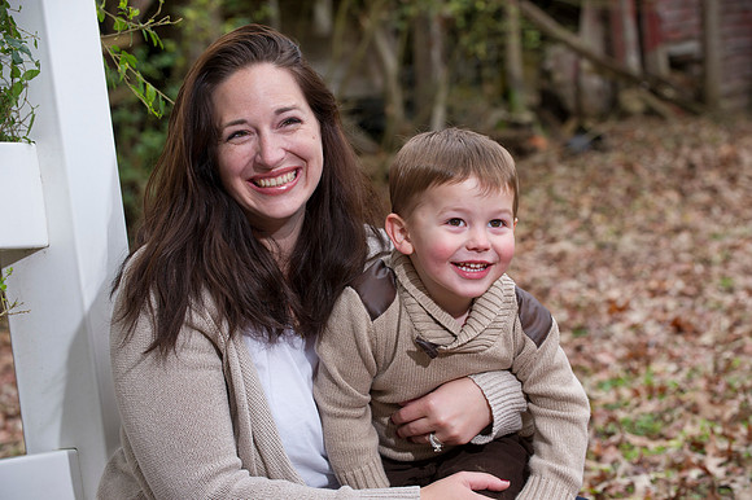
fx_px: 2129
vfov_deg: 13.4
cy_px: 250
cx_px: 376
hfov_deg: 20.0
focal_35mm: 102
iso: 800
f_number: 5.6
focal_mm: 102
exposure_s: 1/125
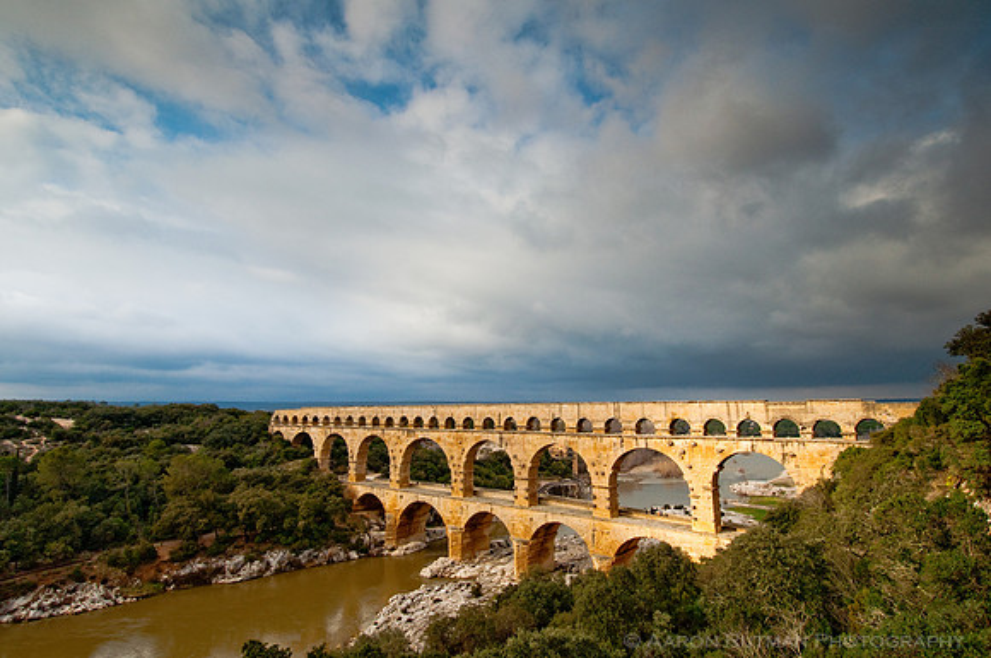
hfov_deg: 90.1
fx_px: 495
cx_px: 496
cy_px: 329
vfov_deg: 67.2
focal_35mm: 18
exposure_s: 1/350
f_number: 9.5
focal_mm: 12
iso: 200
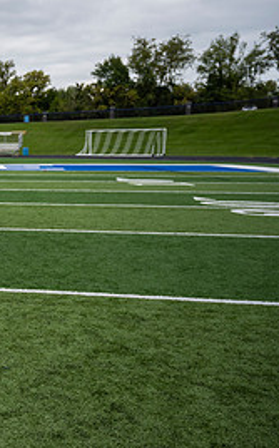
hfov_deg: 19.3
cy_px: 201
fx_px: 646
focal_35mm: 53
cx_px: -200
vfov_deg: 38.2
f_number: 4
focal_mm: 24
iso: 160
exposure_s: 1/800
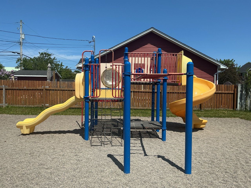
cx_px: 126
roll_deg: -0.9
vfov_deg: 48.2
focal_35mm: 29
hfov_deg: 61.7
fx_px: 210
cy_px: 94
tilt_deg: +0.5
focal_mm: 3
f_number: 1.8
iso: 25
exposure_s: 1/2538
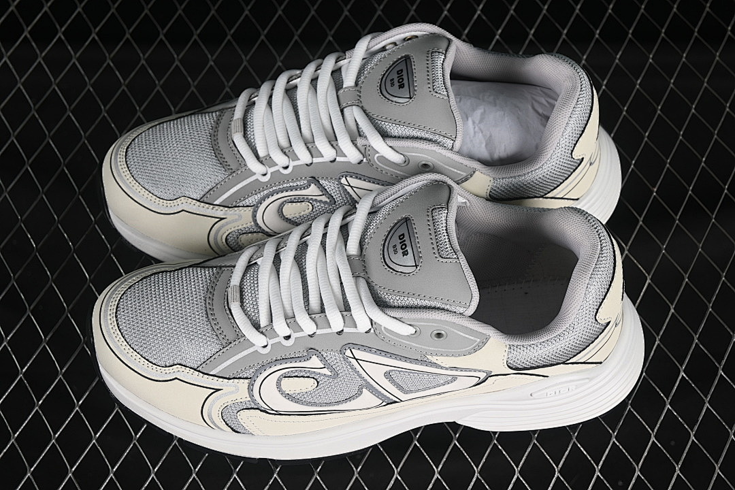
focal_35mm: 75
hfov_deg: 27.0
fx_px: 1531
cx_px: 368
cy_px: 245
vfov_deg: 18.2
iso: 160
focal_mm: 50
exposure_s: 1/60
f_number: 7.1
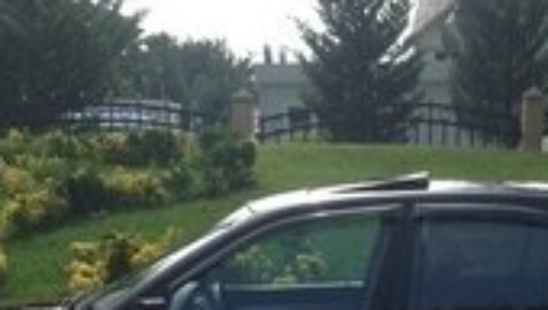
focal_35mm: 105
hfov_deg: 20.3
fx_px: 1527
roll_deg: -1.2
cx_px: 364
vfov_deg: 10.7
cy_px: 591
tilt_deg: -18.5
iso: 50
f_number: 2.4
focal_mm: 4.12
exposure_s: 1/704
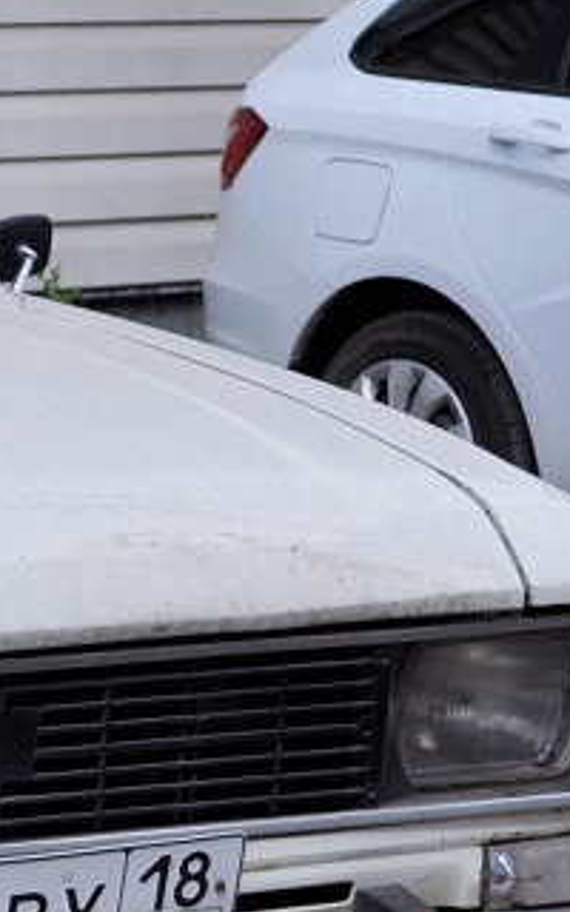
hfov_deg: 8.6
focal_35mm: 149
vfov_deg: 14.0
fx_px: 3703
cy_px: 506
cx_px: -351
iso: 200
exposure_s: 1/1600
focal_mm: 26
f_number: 4.2
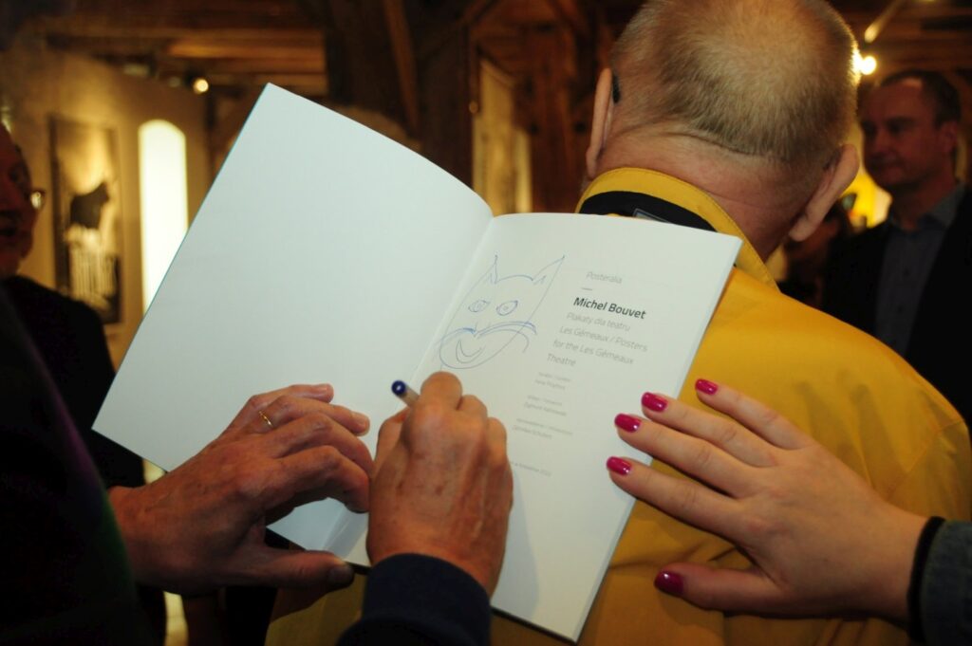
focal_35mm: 54
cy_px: 323
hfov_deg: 36.9
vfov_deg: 25.0
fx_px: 1457
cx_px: 486
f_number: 4.2
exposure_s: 1/125
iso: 1000
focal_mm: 36
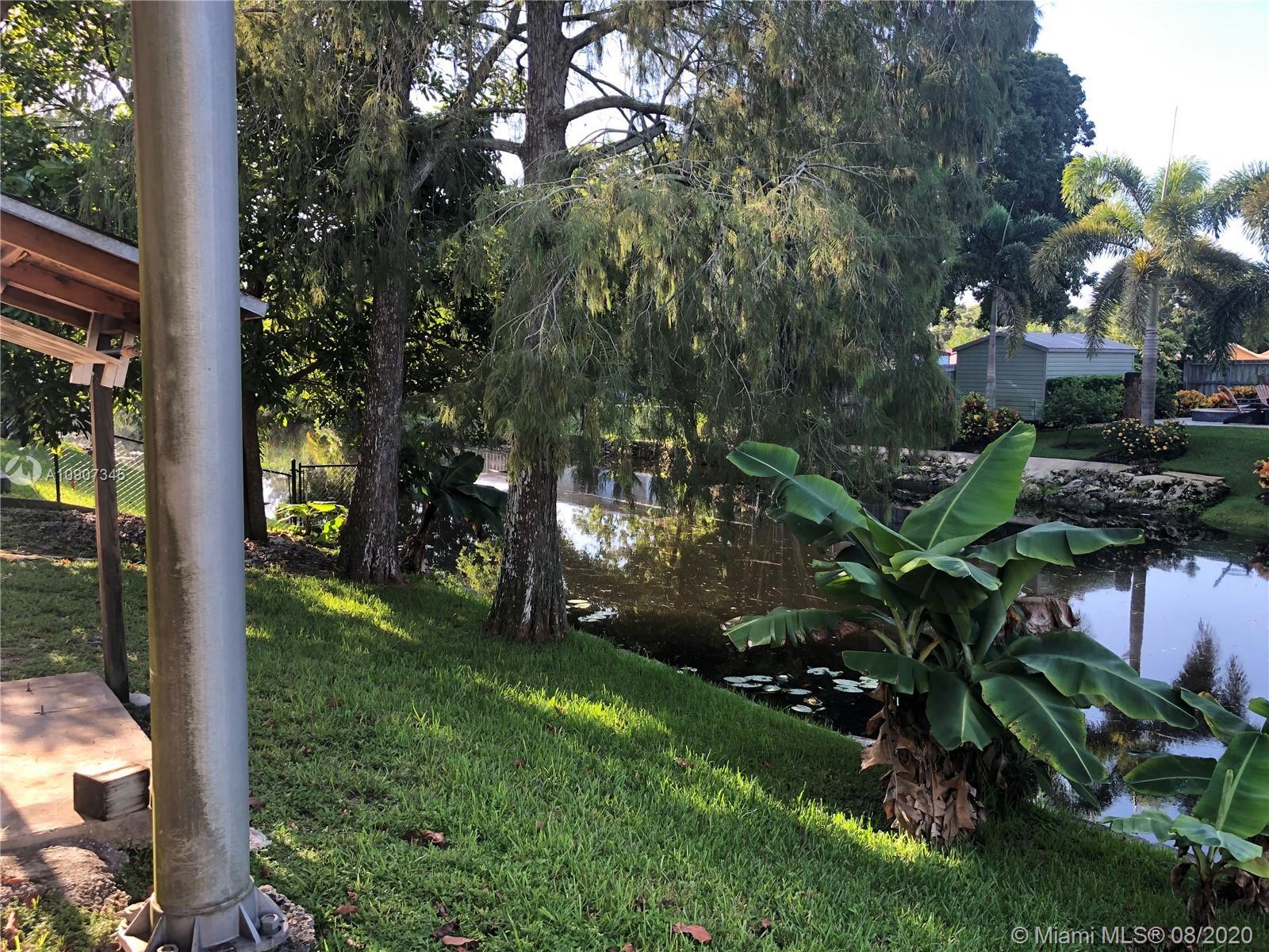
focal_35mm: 28
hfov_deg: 63.4
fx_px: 1026
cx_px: 634
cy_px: 476
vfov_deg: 49.7
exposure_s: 1/120
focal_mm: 3.99
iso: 25
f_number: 1.8
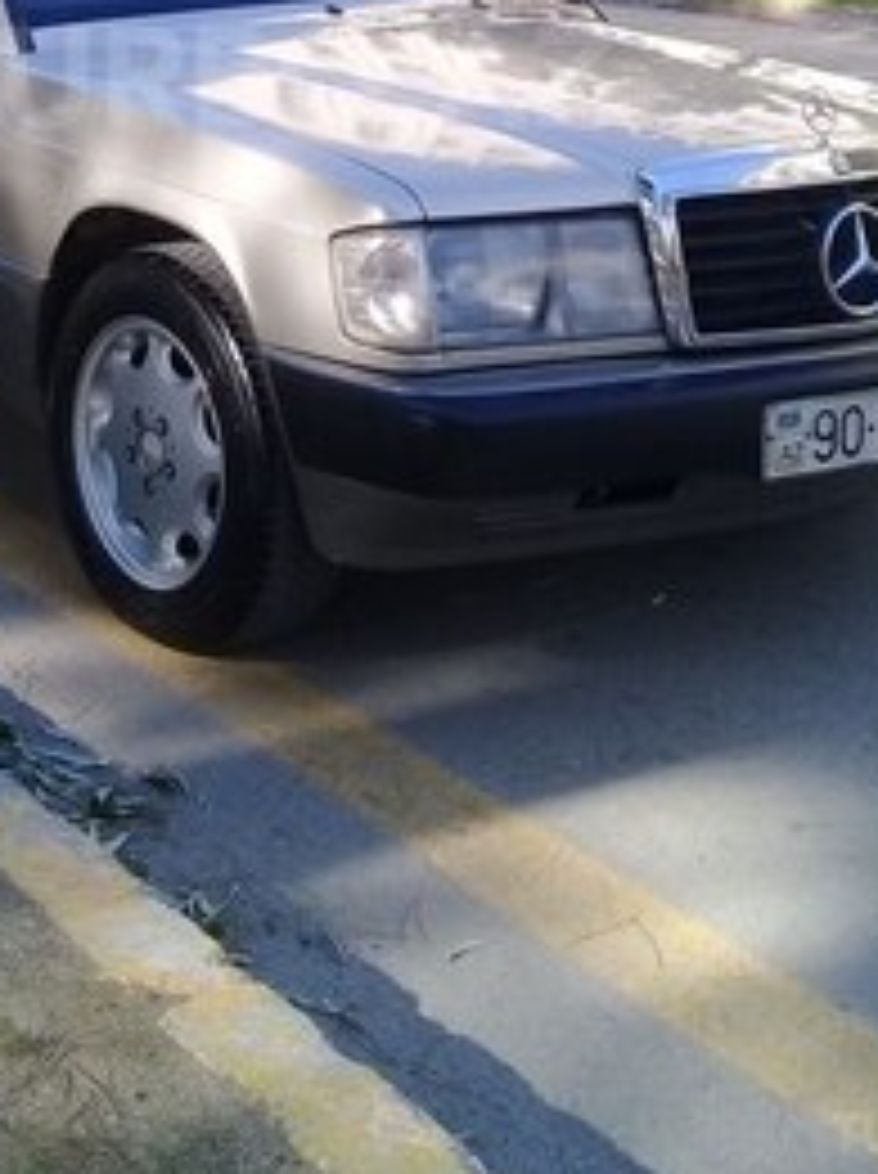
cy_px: 76
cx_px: 266
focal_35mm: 59
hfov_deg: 24.6
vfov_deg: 31.0
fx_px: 2000
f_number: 2.2
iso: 50
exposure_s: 1/427
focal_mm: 3.3
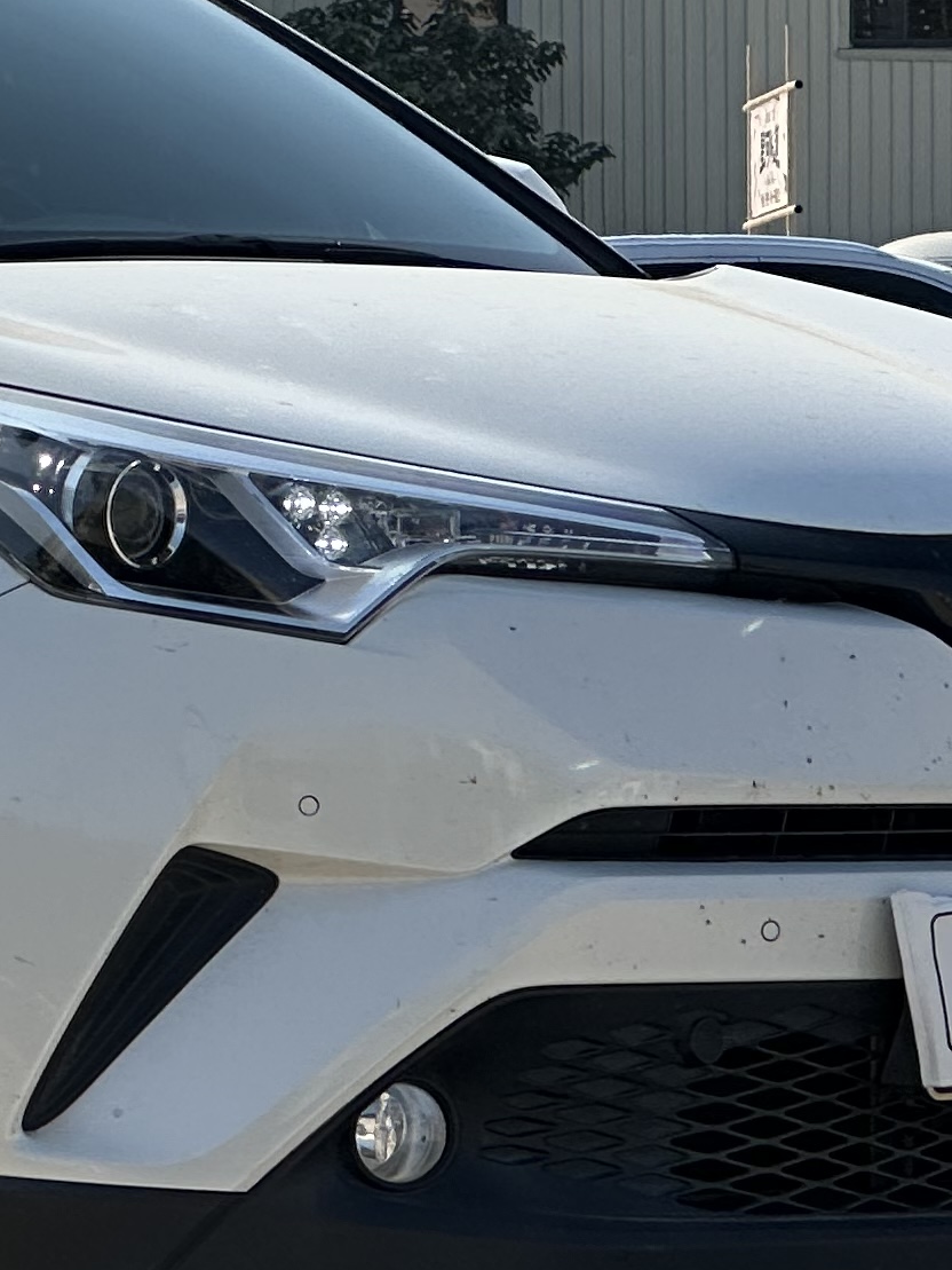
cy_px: 318
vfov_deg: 7.1
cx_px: -458
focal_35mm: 280
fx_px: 10265
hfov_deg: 5.3
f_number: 2.8
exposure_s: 1/968
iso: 32
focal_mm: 9
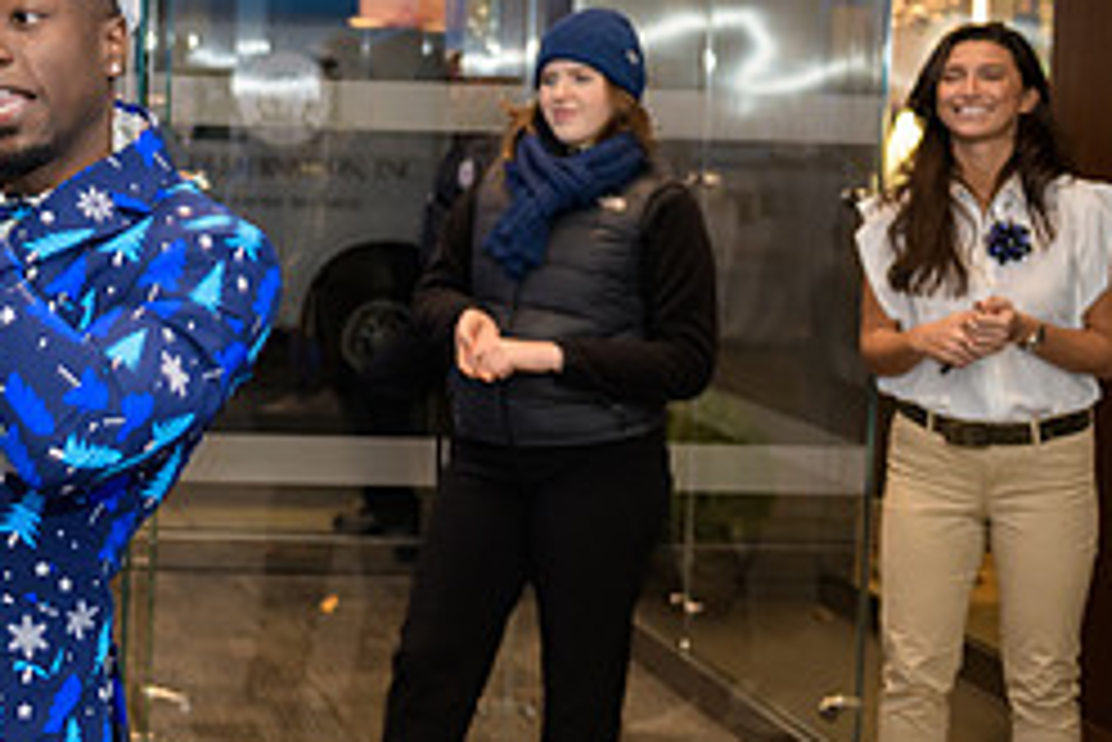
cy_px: 164
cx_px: -14
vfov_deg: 18.1
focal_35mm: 75
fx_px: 2318
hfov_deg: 25.6
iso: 400
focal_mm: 32
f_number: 3.2
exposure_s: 1/125
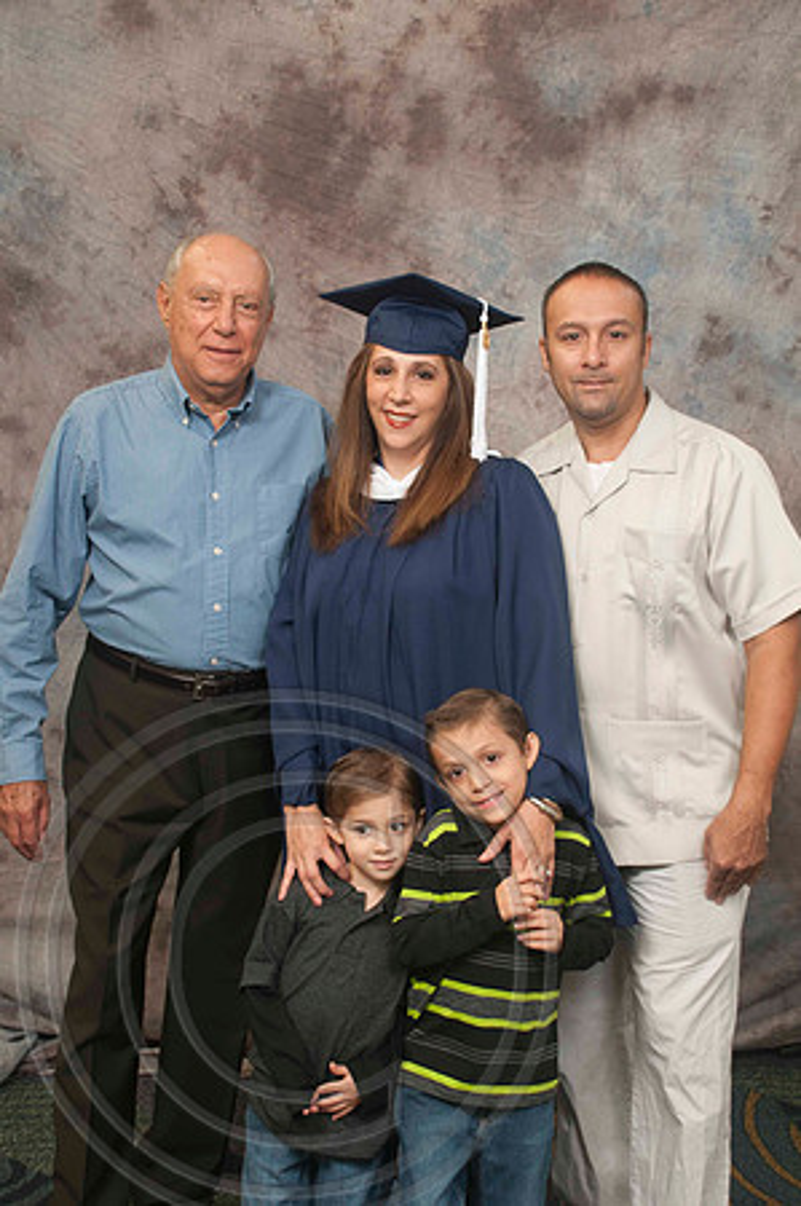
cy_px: 603
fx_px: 1756
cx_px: 400
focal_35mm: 52
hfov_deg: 25.7
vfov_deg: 37.9
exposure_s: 1/125
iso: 200
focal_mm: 35
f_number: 5.6
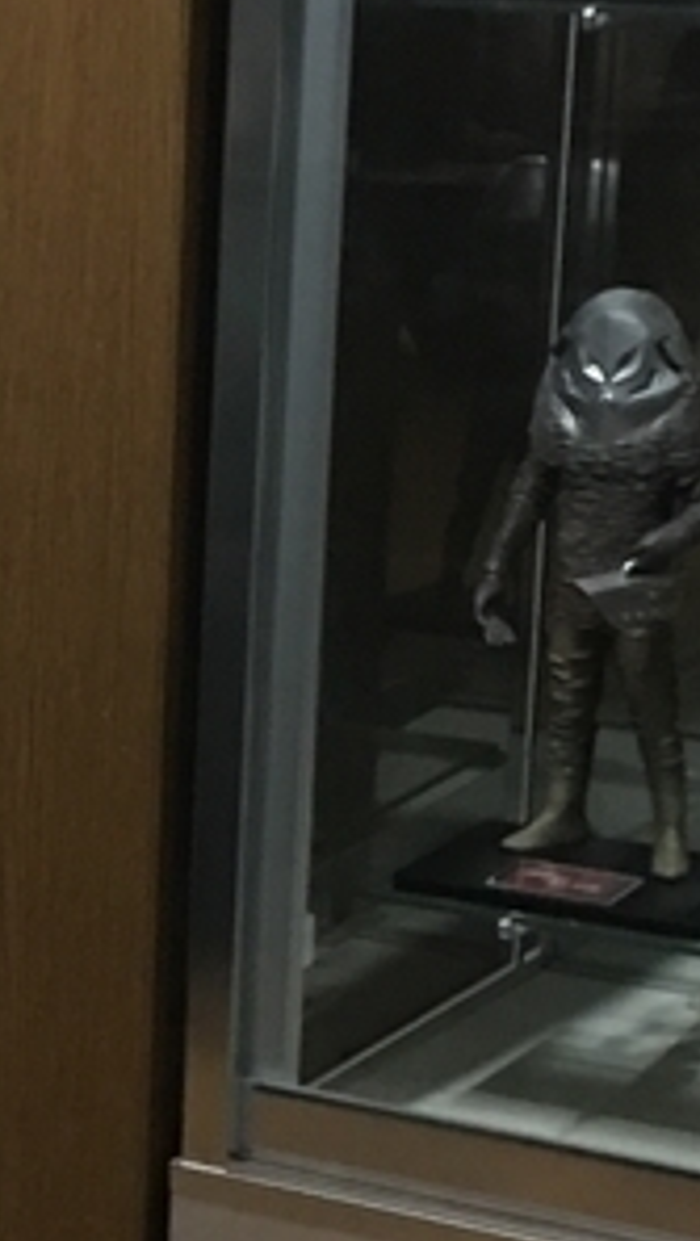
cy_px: 721
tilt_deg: -11.7
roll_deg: -0.1
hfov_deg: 9.0
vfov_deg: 16.7
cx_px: -683
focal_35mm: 128
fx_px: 4214
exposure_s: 1/4
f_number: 2.2
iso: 100
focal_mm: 4.15
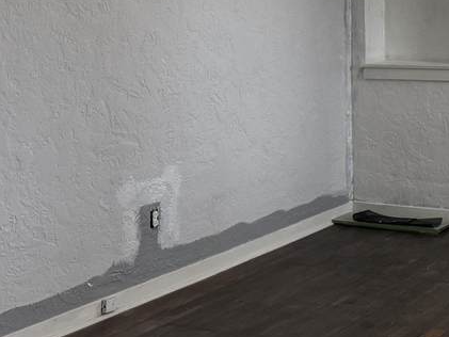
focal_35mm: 73
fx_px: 947
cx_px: 460
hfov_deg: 25.2
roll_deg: +0.5
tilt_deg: -2.1
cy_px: 2
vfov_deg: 19.6
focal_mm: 6.76
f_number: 1.78
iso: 320
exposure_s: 1/60
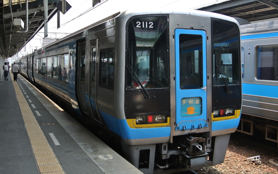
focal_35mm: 39
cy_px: 77
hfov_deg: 50.4
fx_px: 296
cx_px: 139
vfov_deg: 32.7
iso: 160
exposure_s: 1/400
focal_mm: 12.5
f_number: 4.5
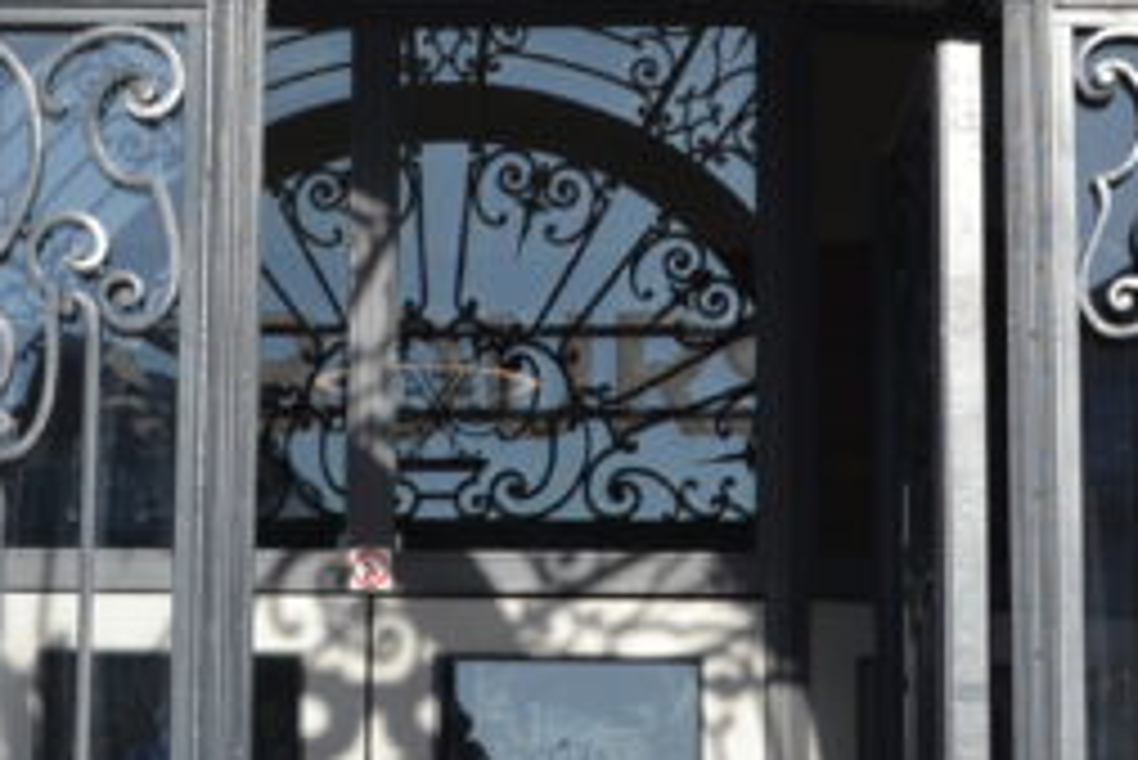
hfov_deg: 12.8
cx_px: 315
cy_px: -18
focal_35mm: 160
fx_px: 5045
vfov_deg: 8.6
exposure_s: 1/250
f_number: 8
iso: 100
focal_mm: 35
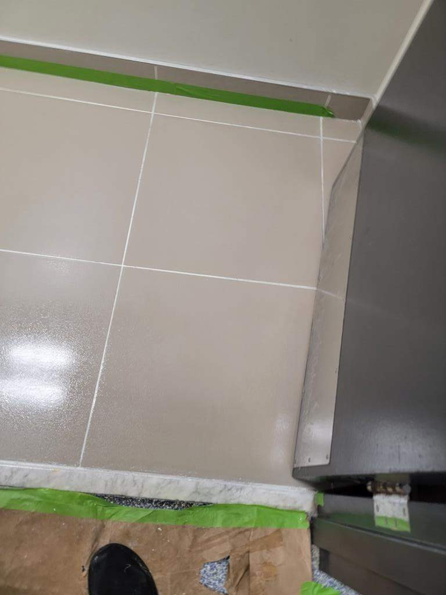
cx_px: 223
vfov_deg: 71.6
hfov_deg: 56.8
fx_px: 412
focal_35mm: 24
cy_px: 298
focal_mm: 6.7
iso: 100
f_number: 1.8
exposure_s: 1/38
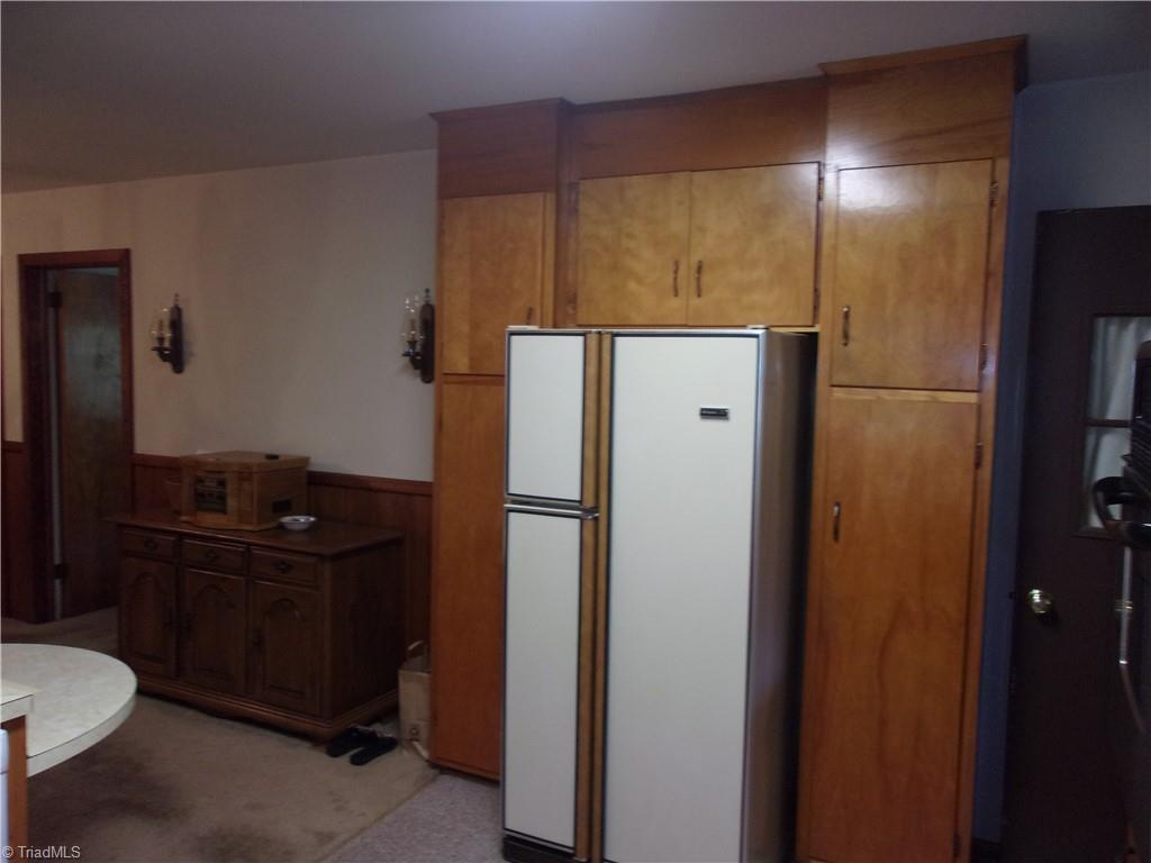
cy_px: 432
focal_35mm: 27
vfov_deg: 51.4
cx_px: 576
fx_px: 898
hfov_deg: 65.3
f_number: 3
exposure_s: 1/34
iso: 200
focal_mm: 4.9
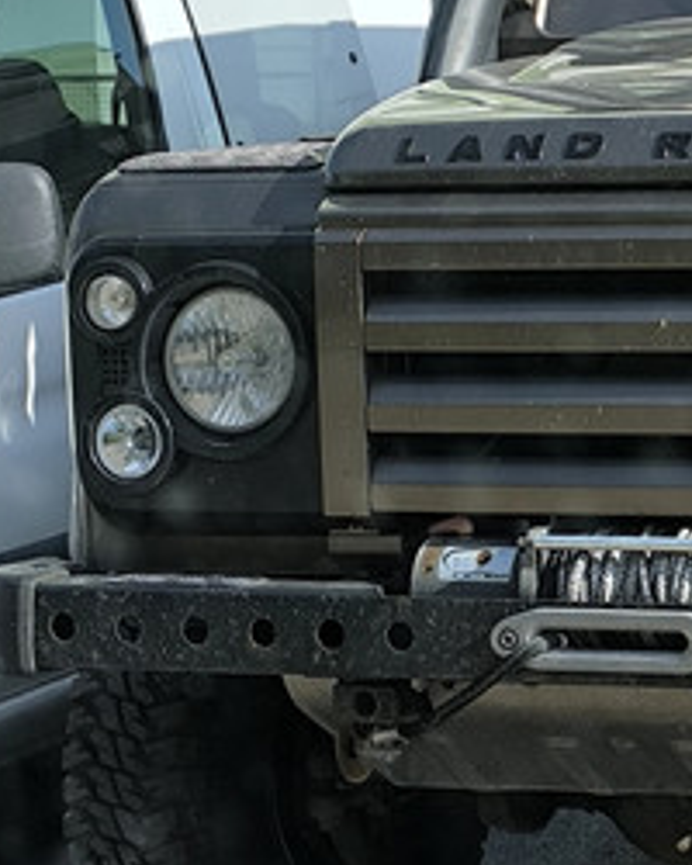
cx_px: 907
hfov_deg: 9.5
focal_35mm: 159
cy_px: 208
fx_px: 4071
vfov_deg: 12.1
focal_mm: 6.14
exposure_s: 1/875
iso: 50
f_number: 1.65
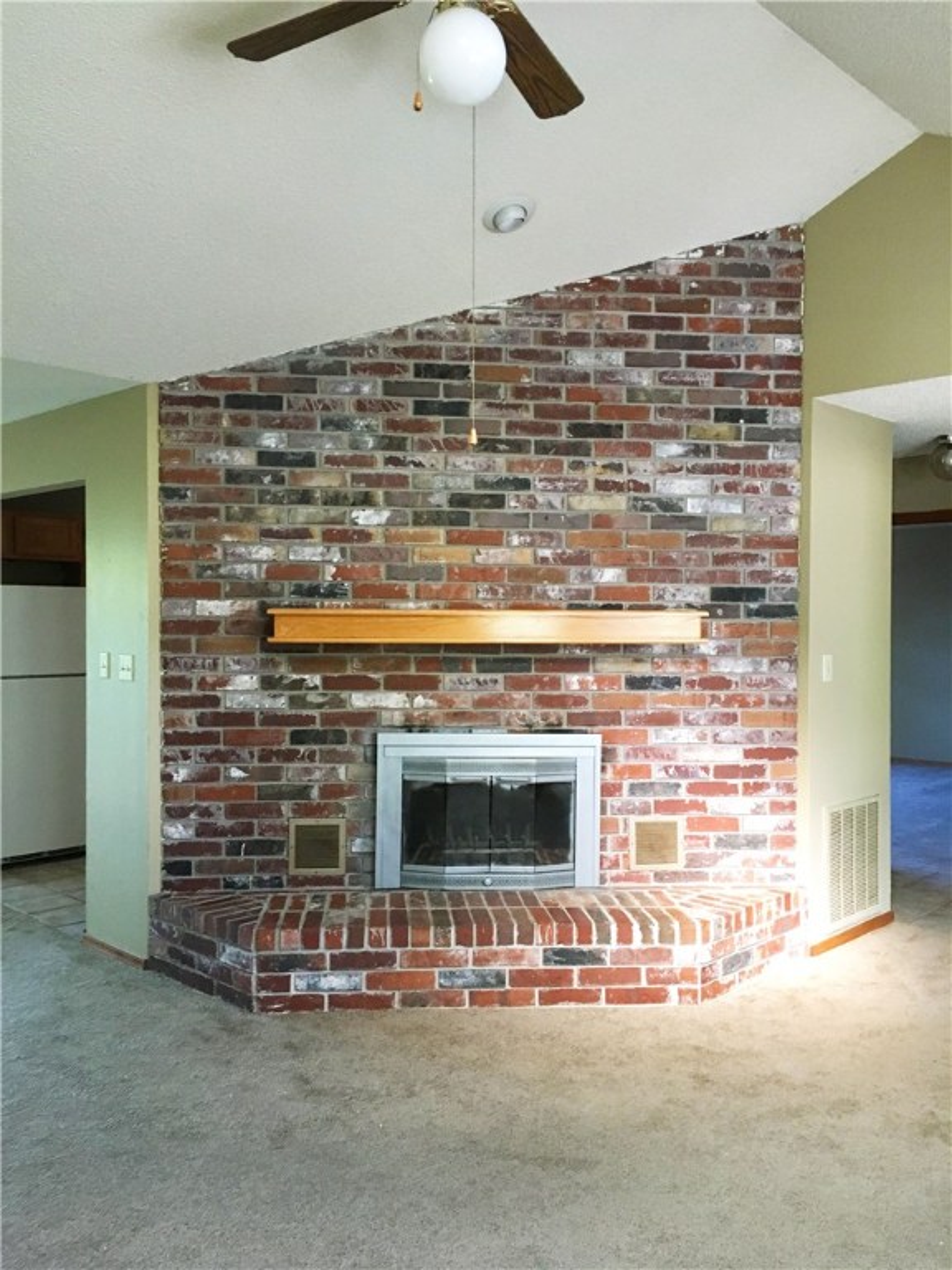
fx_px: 1063
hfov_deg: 48.2
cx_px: 476
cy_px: 635
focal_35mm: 29
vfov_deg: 61.7
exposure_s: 1/30
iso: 160
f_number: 2.2
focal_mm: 4.15
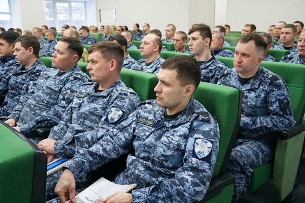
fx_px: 292
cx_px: 152
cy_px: 102
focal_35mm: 34
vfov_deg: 38.4
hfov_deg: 55.1
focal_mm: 23
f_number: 4
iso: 3200
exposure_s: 1/160
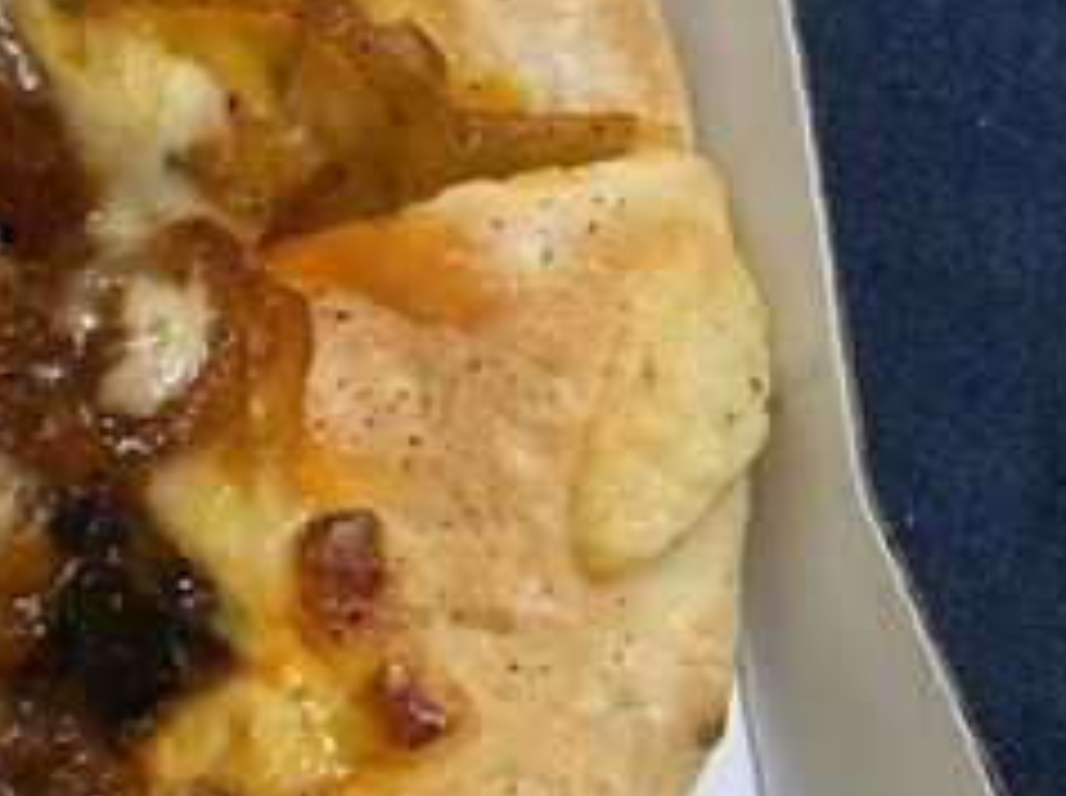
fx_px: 6918
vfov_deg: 6.6
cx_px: -1210
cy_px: 558
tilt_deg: -68.5
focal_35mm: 225
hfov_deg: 8.3
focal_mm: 5.96
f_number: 1.6
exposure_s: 1/33
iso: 125
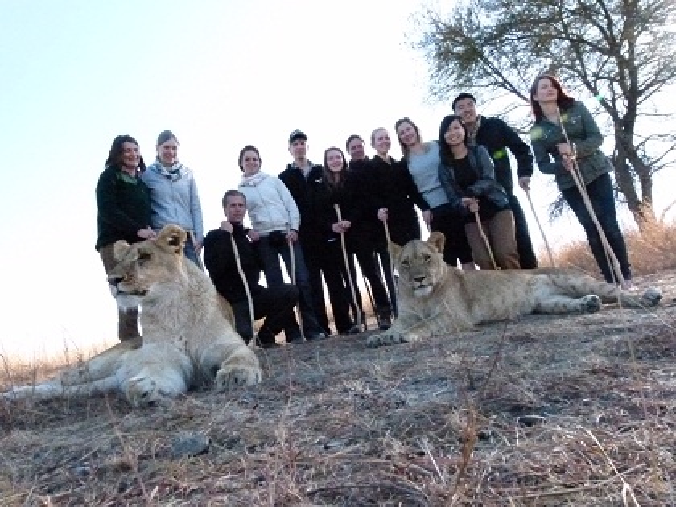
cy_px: 254
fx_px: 488
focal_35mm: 25
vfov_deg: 54.9
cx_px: 338
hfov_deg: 69.4
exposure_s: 1/2000
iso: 1600
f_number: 4.5
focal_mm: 4.5
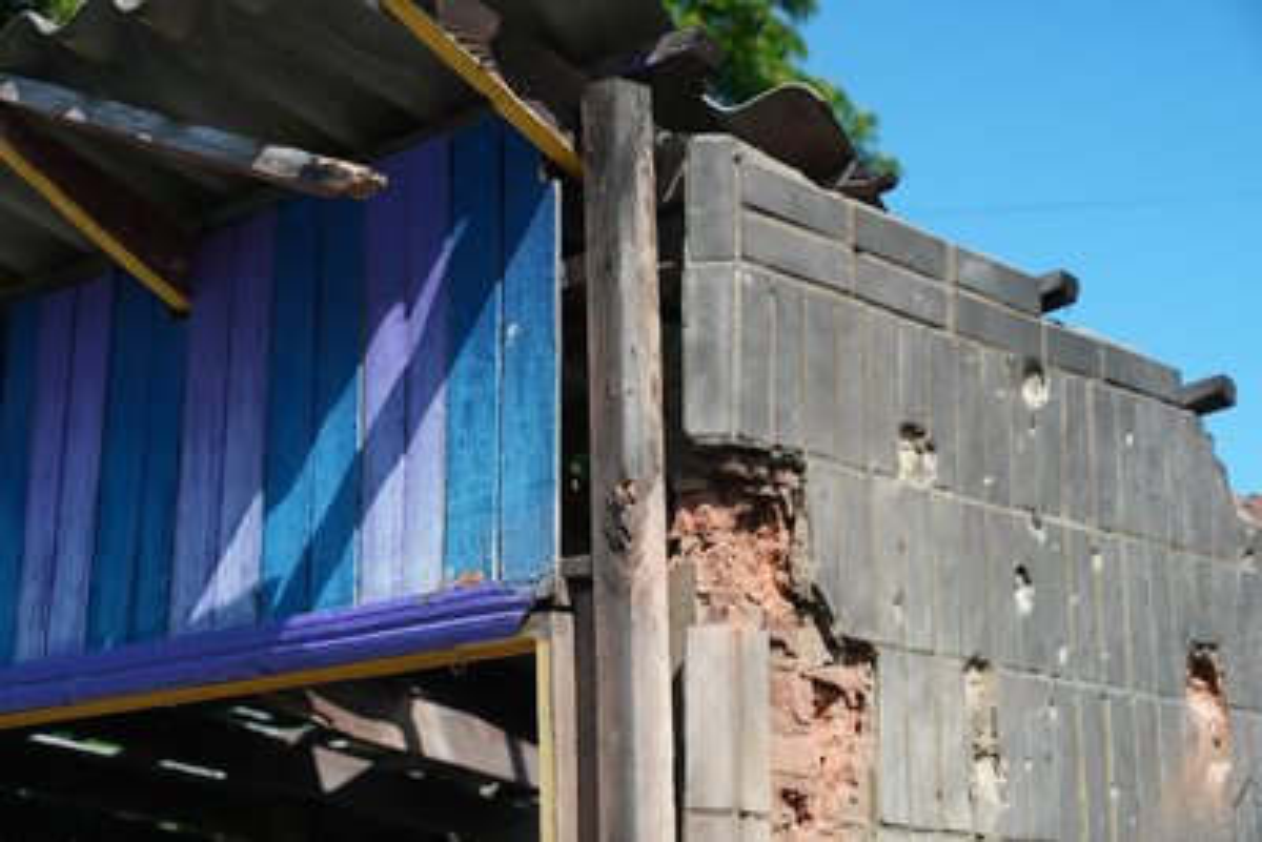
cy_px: 421
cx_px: 631
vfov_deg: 19.5
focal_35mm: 70
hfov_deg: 28.8
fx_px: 2455
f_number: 4.5
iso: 800
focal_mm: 70
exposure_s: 1/125
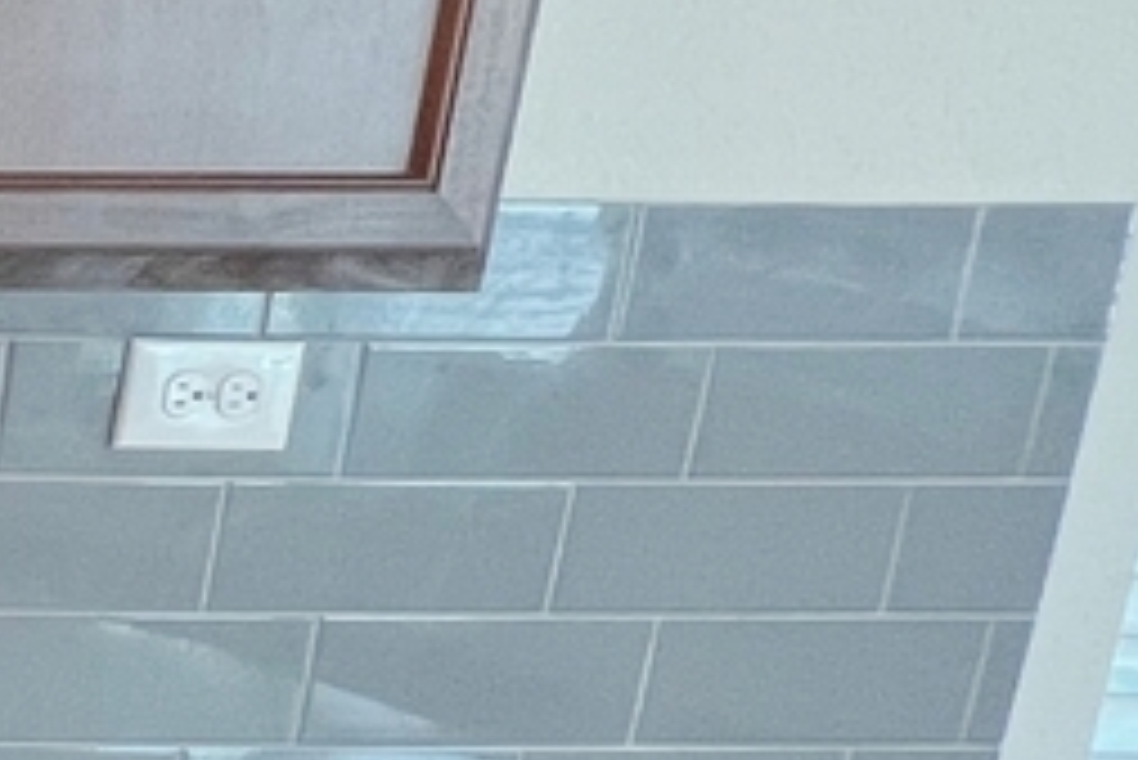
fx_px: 2435
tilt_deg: -13.5
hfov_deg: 13.6
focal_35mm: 77
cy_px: 621
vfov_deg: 17.6
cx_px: -1853
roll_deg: -0.9
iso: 160
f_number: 1.8
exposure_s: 1/120
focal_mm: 1.57
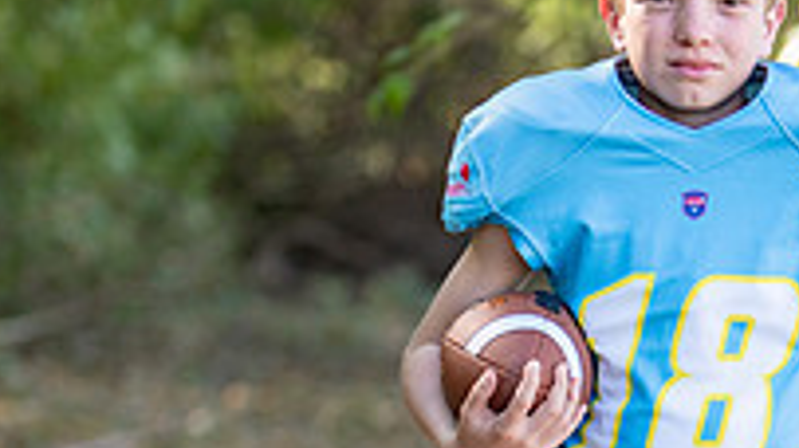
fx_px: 3685
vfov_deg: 6.9
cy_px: 585
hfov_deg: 12.3
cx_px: 724
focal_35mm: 174
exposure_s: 1/1600
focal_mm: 50
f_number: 1.2
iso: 100
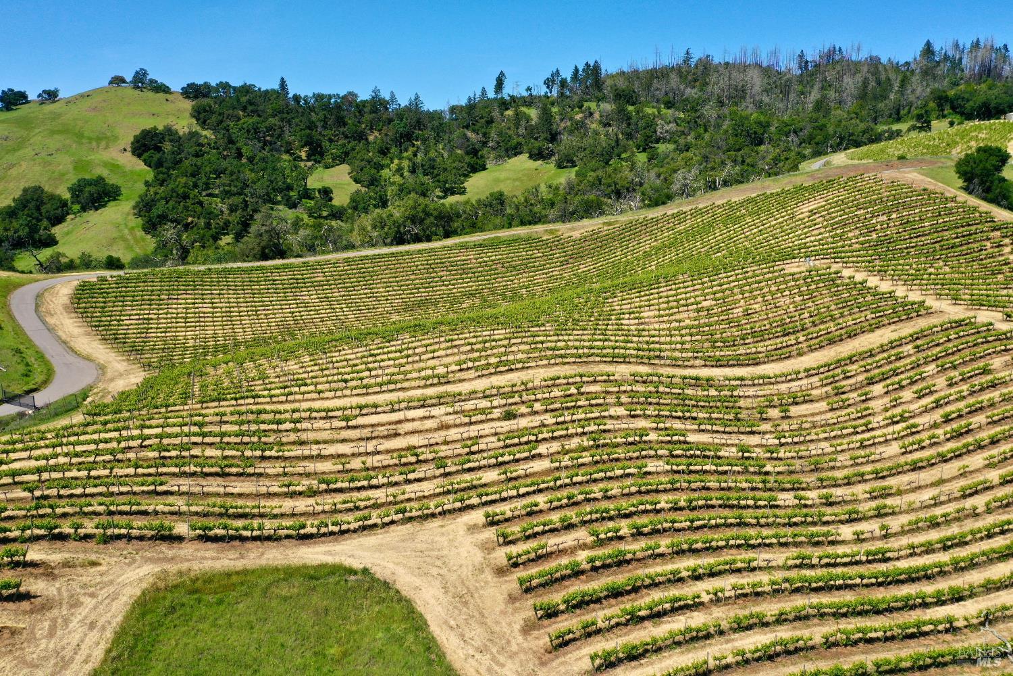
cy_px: 338
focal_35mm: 28
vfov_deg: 46.4
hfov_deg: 65.5
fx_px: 788
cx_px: 506
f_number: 6.3
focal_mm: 10.26
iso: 100
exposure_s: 1/400
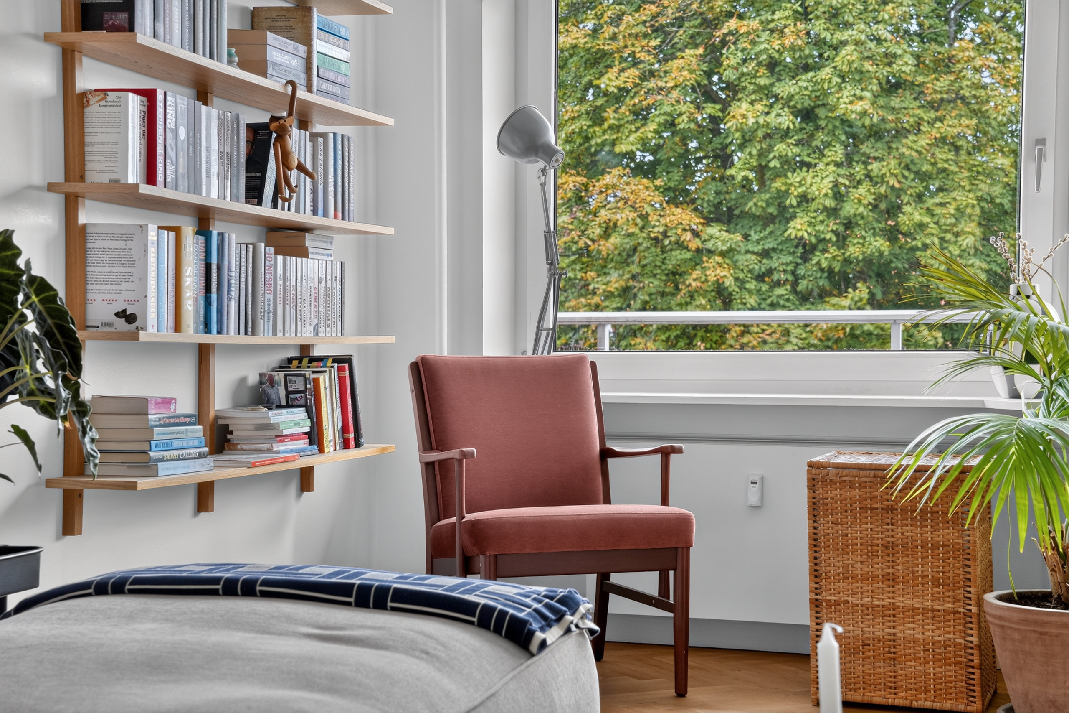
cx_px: 534
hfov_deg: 32.9
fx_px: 1811
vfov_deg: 22.3
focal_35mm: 61
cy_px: 356
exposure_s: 1/15
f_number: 8
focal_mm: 61
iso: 400
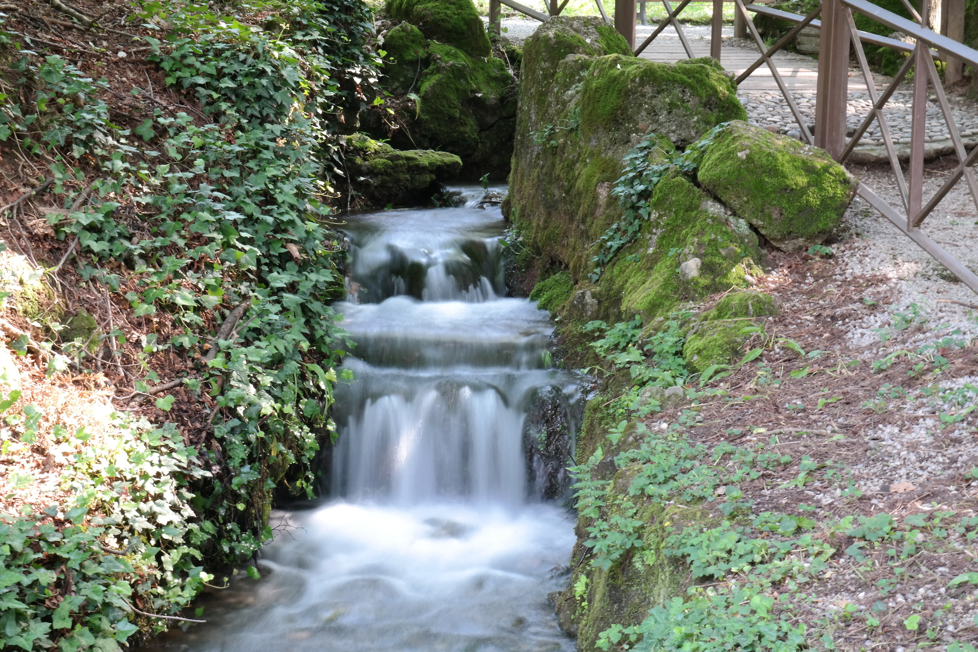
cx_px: 489
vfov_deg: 16.3
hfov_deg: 24.2
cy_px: 326
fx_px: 2282
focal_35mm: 84
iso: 400
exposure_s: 1.3
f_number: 22
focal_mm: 55
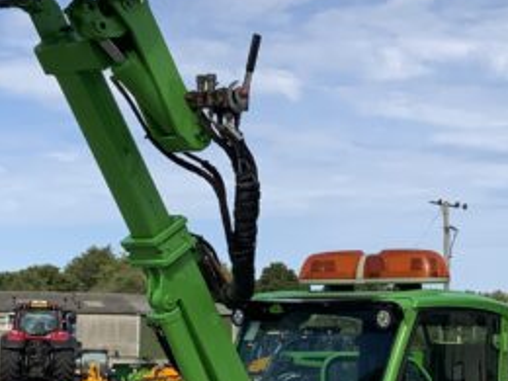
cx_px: 371
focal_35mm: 114
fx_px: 1673
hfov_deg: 17.2
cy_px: 281
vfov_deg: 13.0
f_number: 1.8
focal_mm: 3
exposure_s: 1/2538
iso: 20
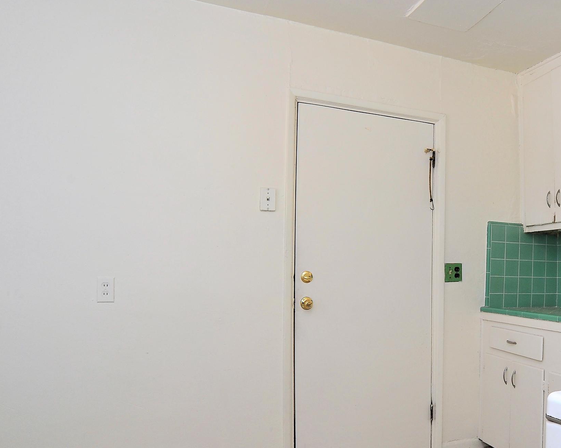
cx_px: 454
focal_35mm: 31
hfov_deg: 53.2
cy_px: 258
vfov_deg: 47.0
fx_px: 515
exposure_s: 1/30
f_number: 8
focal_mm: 18
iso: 640
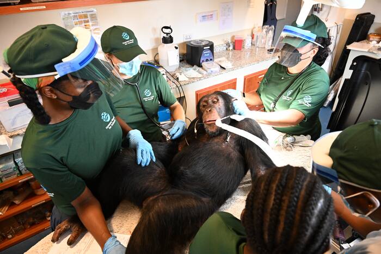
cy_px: 127
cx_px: 190
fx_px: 254
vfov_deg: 53.2
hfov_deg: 73.7
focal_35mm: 24
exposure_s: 1/100
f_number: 5
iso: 6400
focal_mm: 24
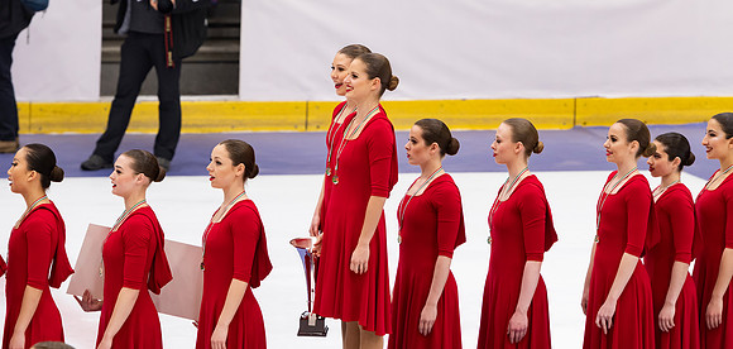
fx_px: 5190
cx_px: 366
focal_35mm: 277
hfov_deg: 8.1
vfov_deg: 3.8
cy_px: 105
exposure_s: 1/125
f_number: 4.5
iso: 800
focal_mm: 170
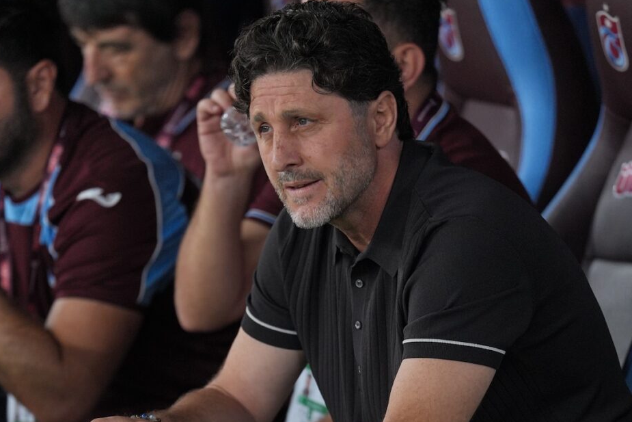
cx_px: 331
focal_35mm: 332
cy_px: 204
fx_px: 5829
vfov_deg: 4.1
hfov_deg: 6.2
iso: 1000
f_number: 2.8
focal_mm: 300
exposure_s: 1/2000
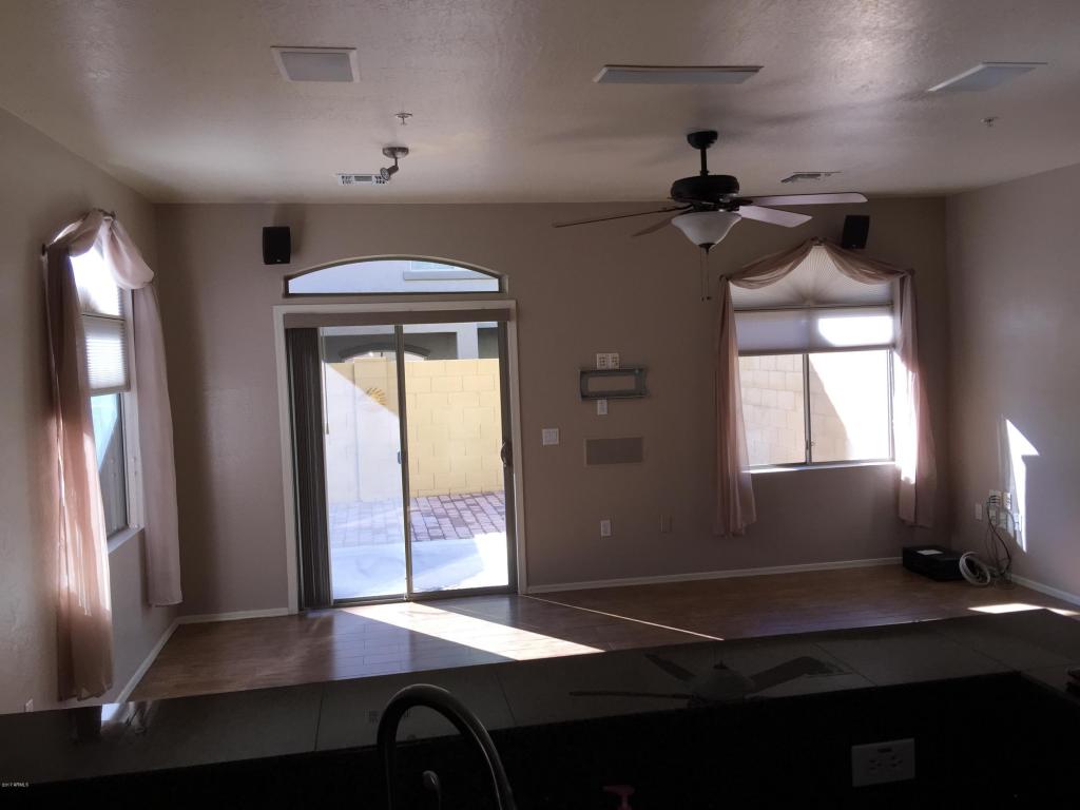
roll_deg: +1.1
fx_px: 905
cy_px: 405
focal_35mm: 29
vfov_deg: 48.2
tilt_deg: -3.4
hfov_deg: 61.7
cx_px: 540
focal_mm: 4.15
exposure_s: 1/120
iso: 50
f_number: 2.2
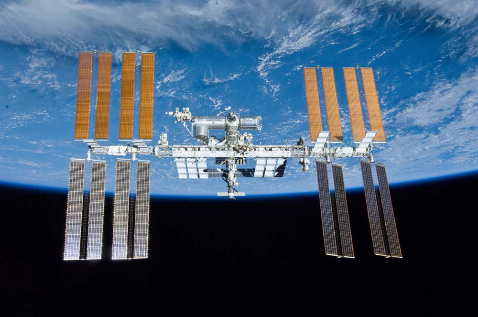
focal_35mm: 30
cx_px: 239
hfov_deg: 62.0
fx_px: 398
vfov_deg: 43.5
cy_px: 158
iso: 500
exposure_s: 1/500
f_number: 18
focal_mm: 20
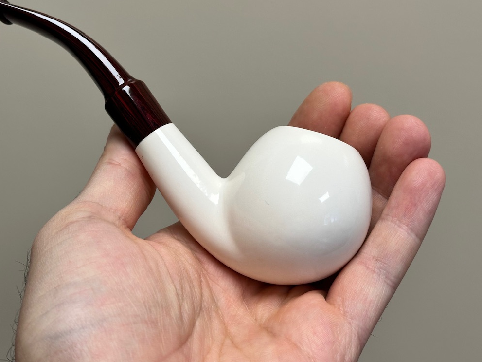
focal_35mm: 62
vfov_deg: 23.6
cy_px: 132
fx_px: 863
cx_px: 209
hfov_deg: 31.2
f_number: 1.78
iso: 64
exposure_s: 1/121
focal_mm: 6.86
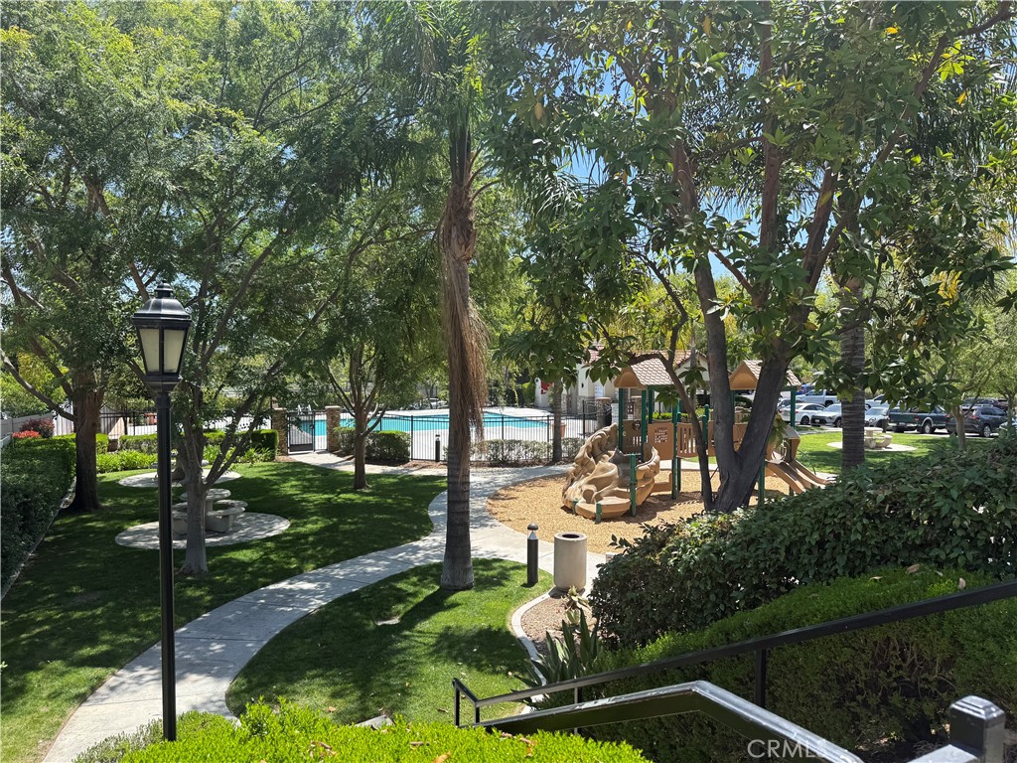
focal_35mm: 24
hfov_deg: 71.6
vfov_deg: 56.8
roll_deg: +0.3
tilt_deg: -1.7
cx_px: 508
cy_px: 382
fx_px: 705
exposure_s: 1/1727
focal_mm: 6.76
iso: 80
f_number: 1.78
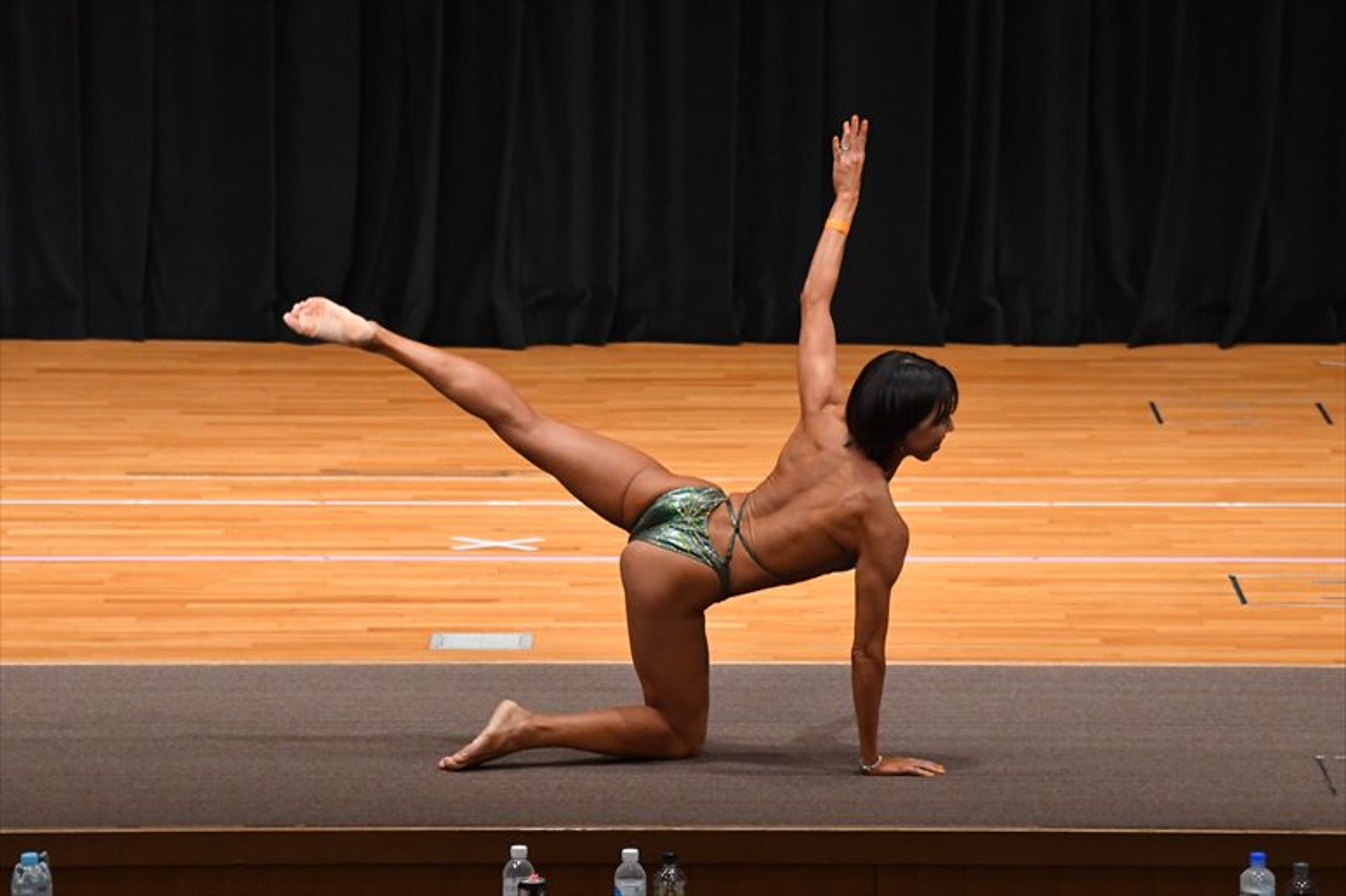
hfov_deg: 9.2
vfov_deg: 6.1
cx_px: 673
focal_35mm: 225
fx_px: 8409
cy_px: 448
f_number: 5.6
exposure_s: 1/400
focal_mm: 150
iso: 4000
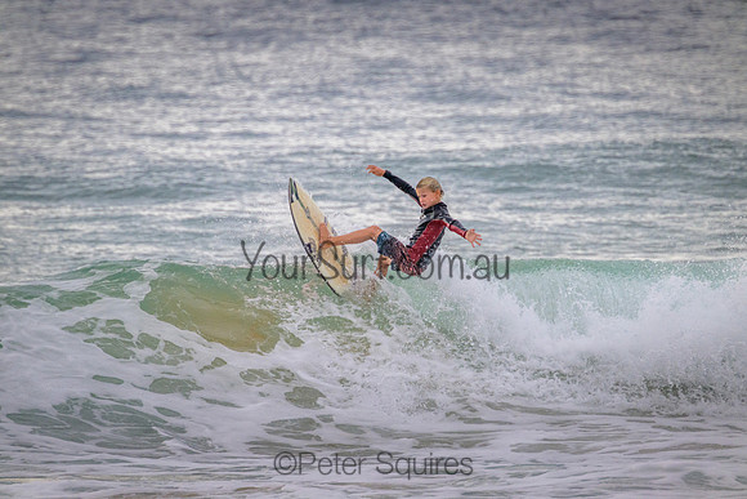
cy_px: 250
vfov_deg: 1.7
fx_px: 16603
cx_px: 374
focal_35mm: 800
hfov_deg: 2.6
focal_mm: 800
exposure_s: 1/2000
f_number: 11
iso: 2000
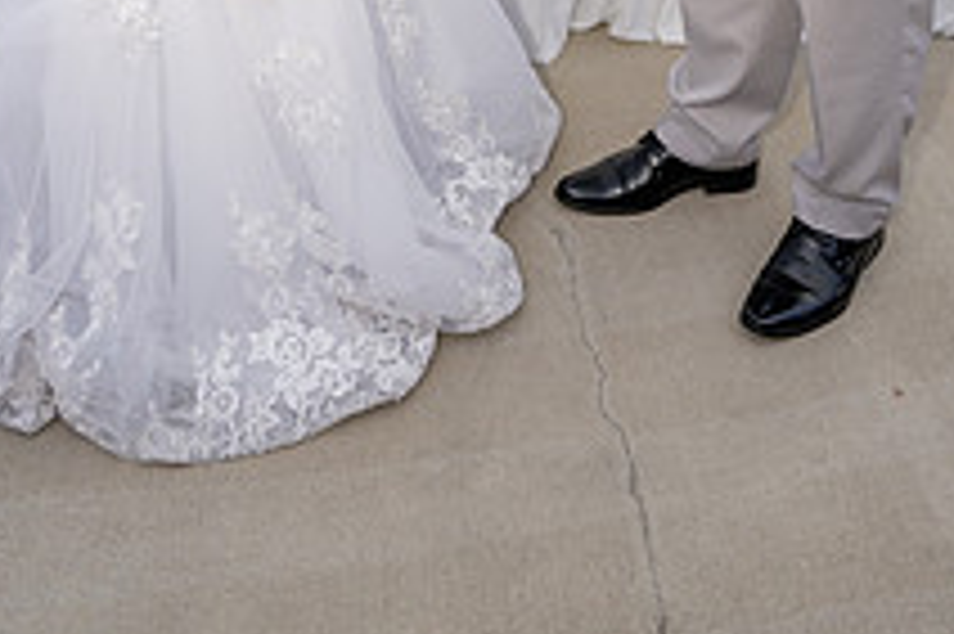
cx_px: 504
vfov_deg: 21.8
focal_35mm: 51
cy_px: -333
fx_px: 1350
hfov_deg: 38.9
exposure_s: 1/100
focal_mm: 24
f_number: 3.2
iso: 250
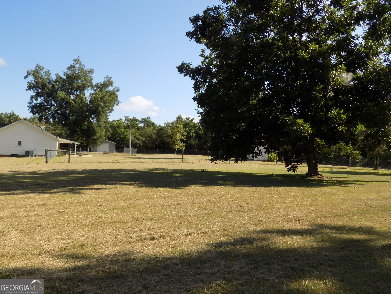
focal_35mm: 30
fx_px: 339
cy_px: 147
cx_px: 196
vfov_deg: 46.8
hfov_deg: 60.0
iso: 80
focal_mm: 5.3
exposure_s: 1/500
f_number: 3.3
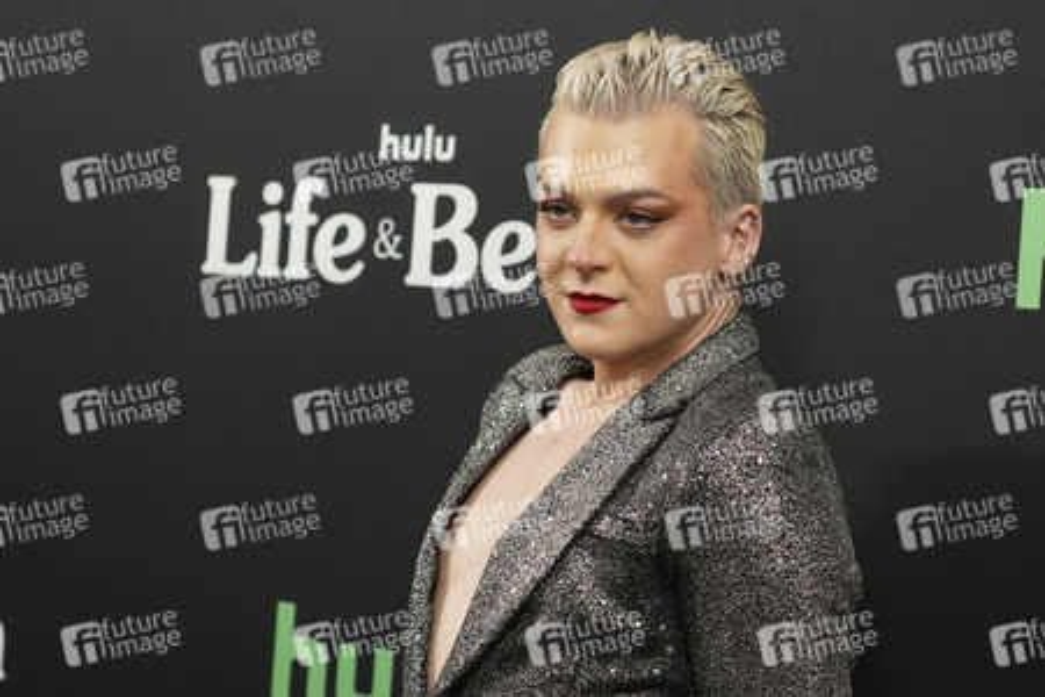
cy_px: 348
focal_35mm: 100
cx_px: 522
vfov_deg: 13.7
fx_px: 2903
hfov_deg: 20.4
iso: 5000
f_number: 5
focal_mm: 100
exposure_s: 1/400
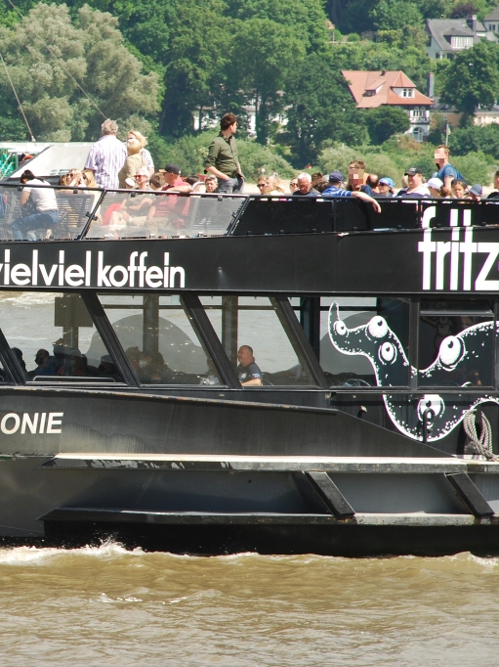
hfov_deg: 5.1
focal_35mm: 293
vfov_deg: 6.8
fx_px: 5630
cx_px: 40
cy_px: 334
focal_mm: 135
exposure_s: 1/200
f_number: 10
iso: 200
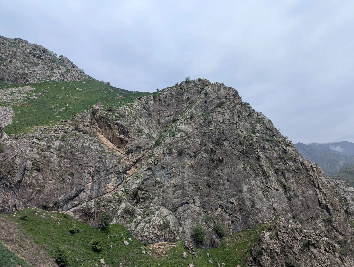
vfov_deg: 56.9
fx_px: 246
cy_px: 134
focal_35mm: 24
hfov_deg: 71.5
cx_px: 177
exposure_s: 1/3058
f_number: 1.85
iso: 47
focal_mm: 6.81
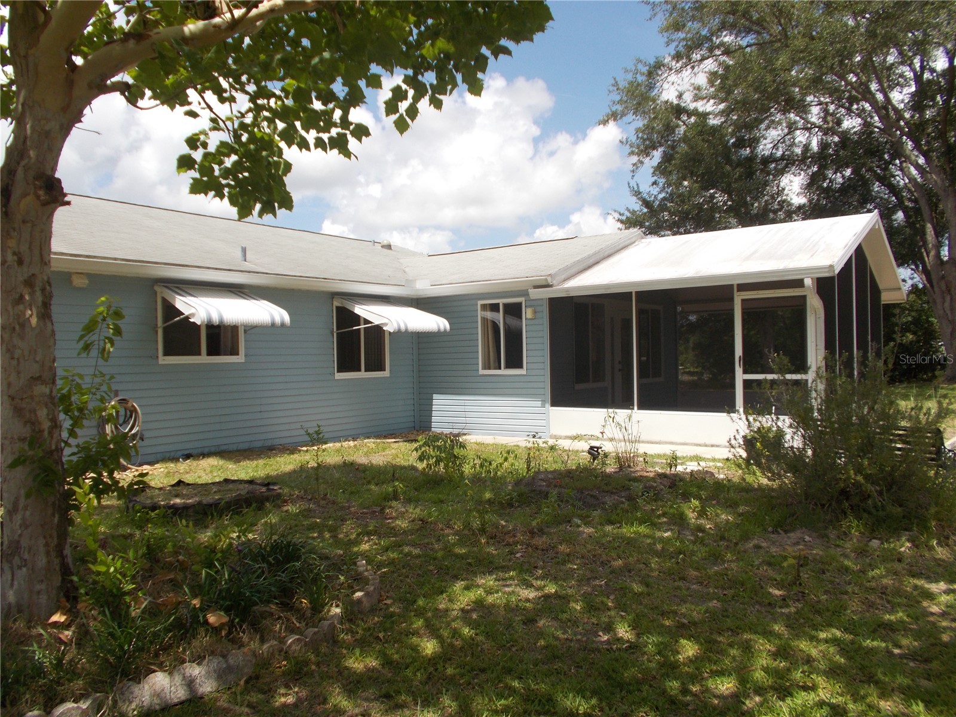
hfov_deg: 67.3
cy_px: 358
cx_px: 478
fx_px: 718
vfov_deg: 53.1
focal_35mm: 26
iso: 80
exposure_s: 1/125
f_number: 8
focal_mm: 4.6
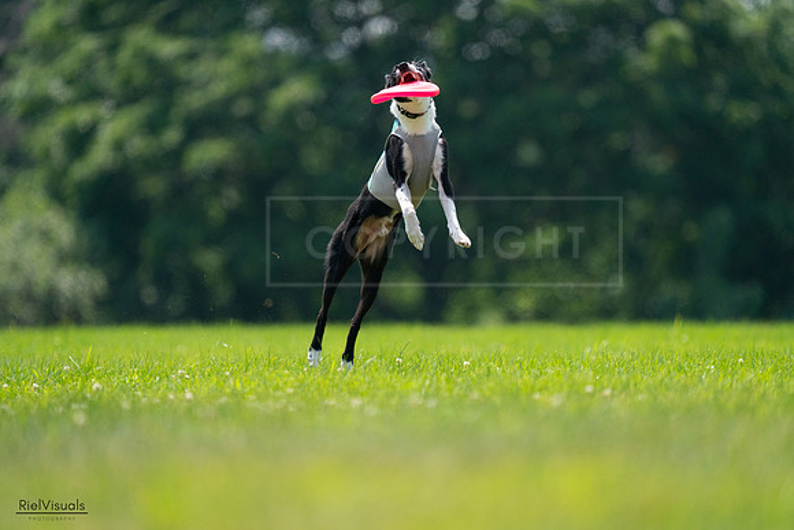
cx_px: 397
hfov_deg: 3.4
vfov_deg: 2.3
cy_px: 265
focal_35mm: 600
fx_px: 13236
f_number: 6.3
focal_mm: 600
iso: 2000
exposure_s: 1/4000
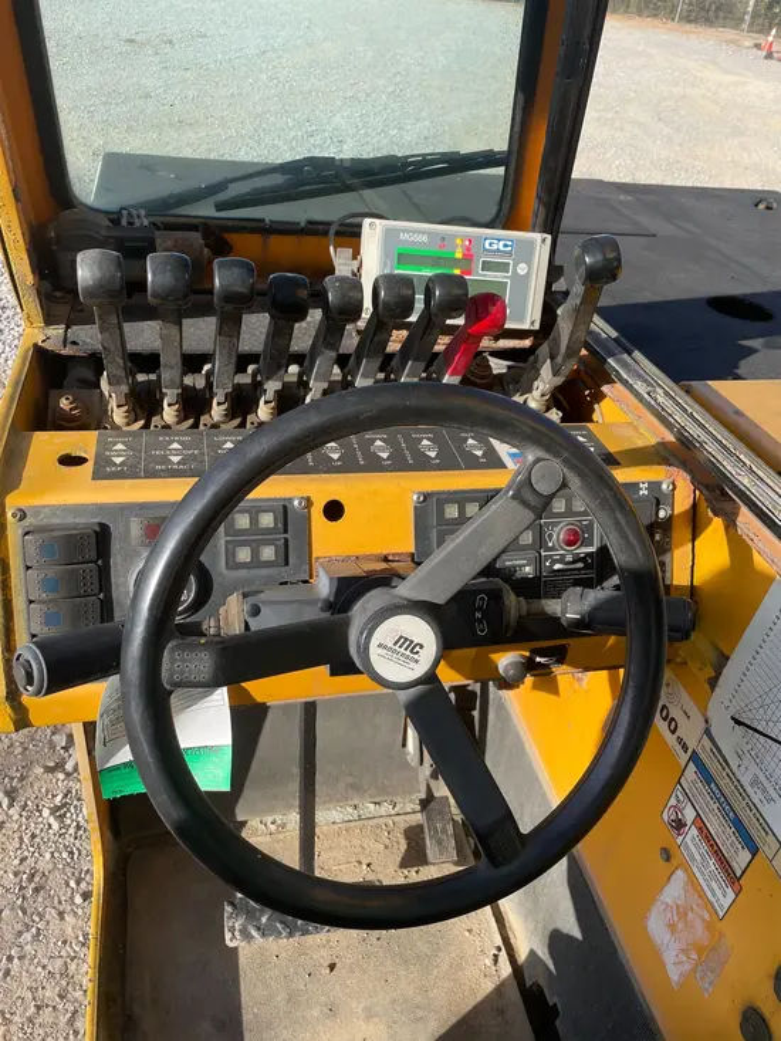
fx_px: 782
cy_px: 520
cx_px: 390
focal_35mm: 26
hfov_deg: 53.1
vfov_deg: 67.3
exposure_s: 1/1715
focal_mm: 4.2
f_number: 1.6
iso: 32
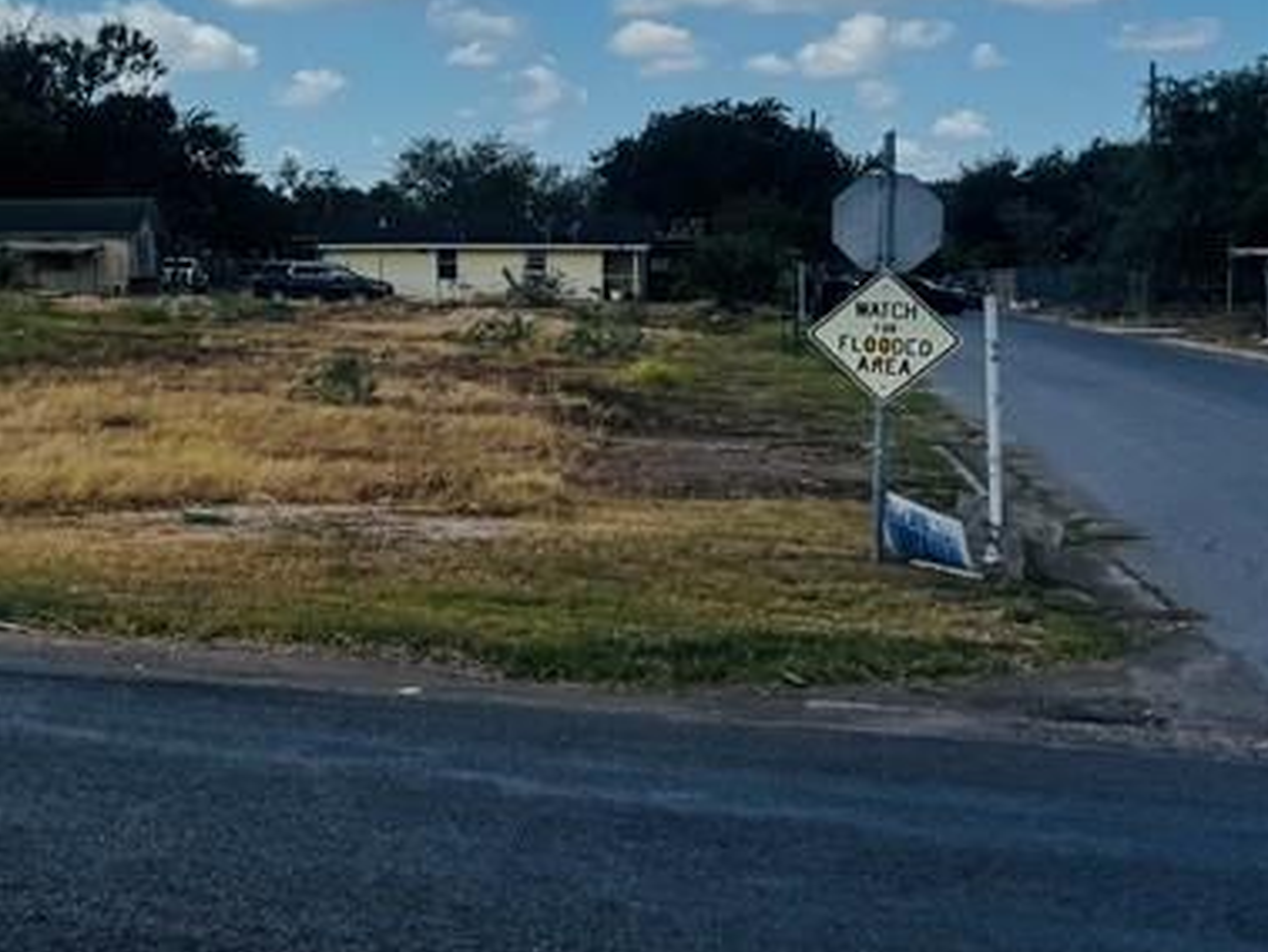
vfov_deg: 22.2
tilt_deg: +3.6
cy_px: 124
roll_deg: -0.2
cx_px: -433
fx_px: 2382
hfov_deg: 25.2
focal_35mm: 65
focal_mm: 6.76
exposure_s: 1/7937
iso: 80
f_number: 1.78
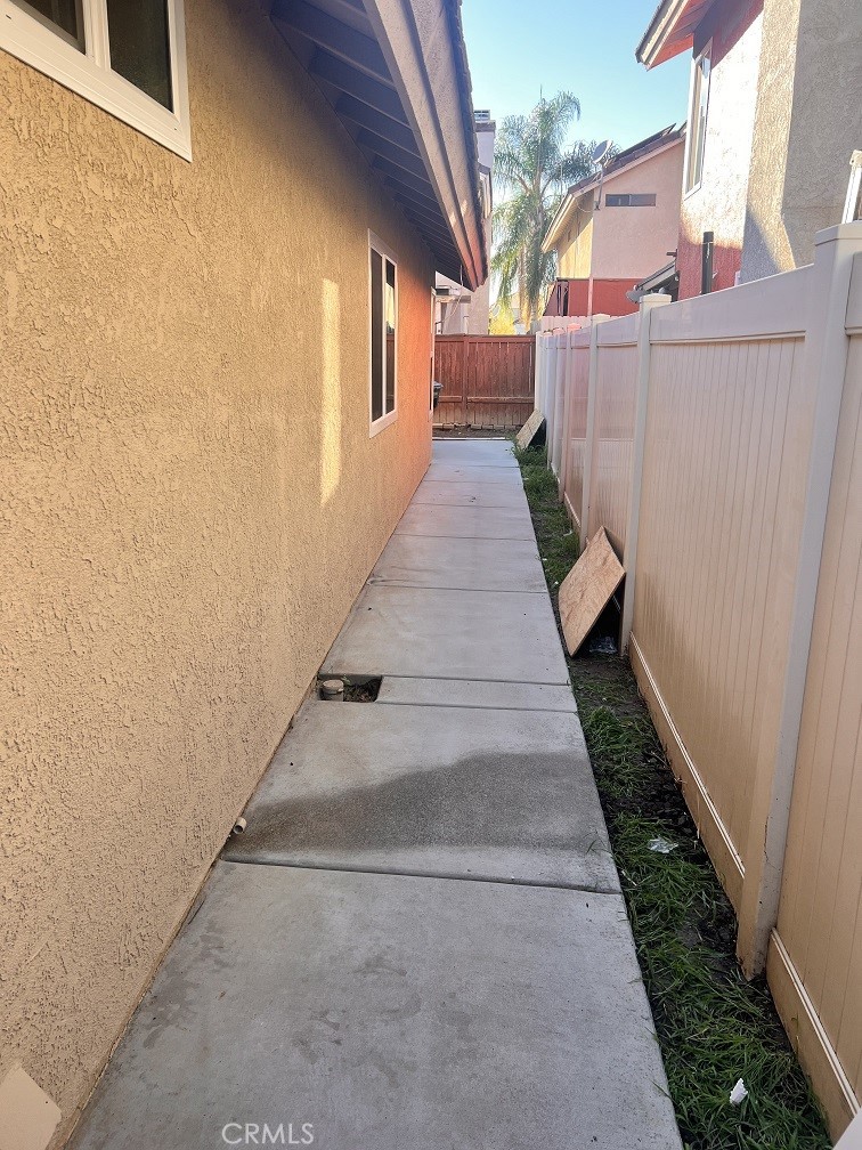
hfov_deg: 53.1
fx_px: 863
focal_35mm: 26
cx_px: 431
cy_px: 575
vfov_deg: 67.3
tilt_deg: -15.0
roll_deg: -0.7
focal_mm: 5.7
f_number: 1.5
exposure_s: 1/347
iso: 50
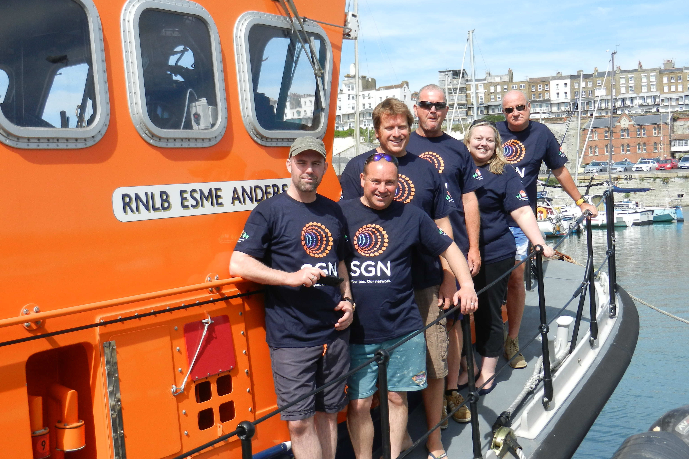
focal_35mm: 47
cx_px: 345
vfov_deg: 28.6
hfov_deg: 41.9
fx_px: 899
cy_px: 201
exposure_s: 1/1000
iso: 160
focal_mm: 8.2
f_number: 4.2
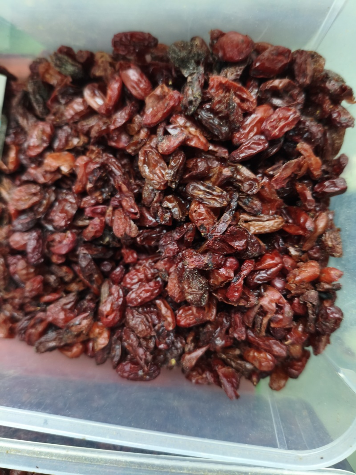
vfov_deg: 67.3
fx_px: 357
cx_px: 178
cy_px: 238
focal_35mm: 26
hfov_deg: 53.1
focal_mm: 4.94
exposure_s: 1/33.3
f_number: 1.5
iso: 640
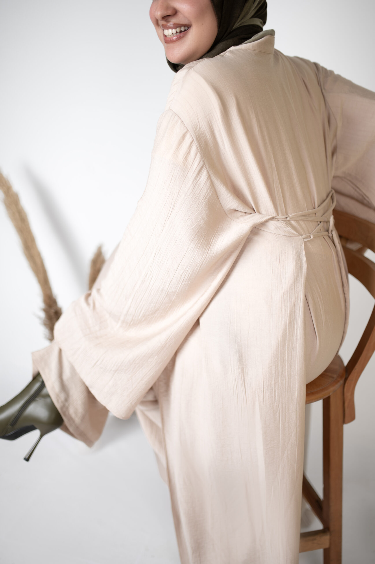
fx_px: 548
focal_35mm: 35
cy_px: 282
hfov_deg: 37.8
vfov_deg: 54.5
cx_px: 188
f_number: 1.4
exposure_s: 1/200
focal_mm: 35
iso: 100
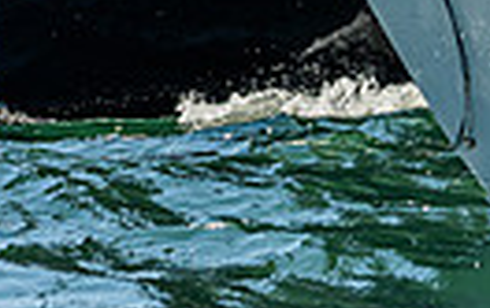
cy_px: -343
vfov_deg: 2.0
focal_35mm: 670
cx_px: 520
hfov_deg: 3.1
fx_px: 8963
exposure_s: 1/1000
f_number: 5.6
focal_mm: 150
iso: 320
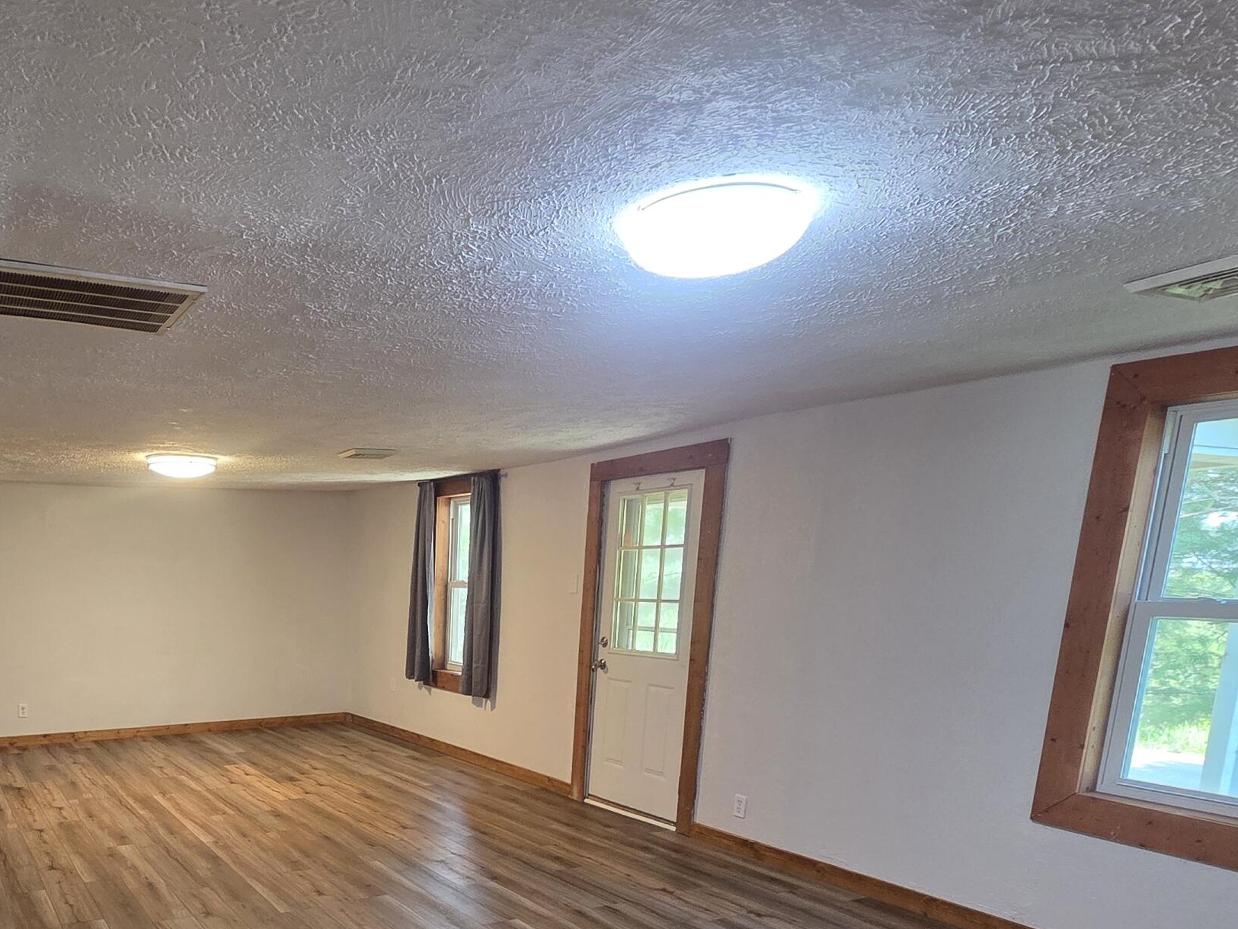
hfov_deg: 67.8
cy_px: 776
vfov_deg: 52.2
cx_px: 337
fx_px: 858
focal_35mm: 24
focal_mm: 2.2
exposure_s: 1/60
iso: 320
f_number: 2.2
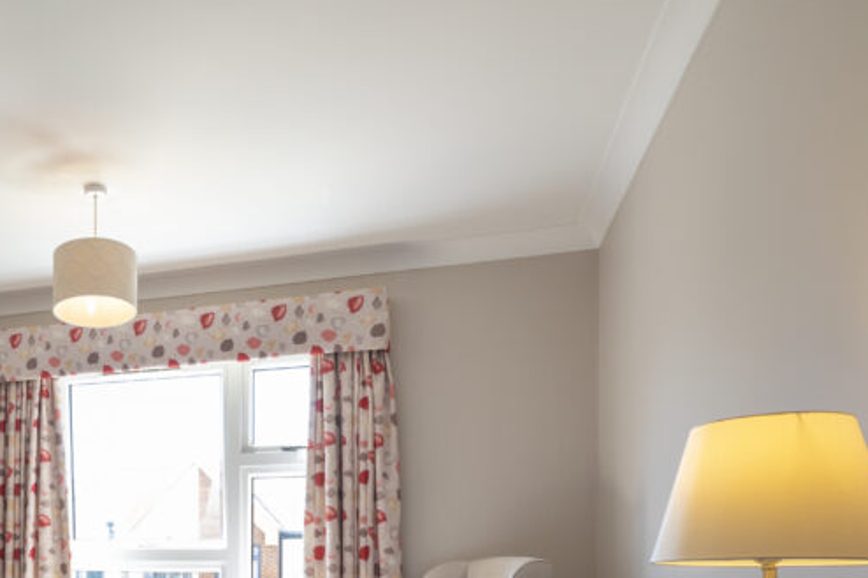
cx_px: 51
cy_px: 586
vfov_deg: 39.3
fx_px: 699
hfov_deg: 53.6
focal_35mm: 29
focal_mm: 14
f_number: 11
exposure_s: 1/15
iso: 400
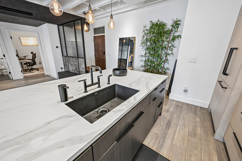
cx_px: 121
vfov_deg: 81.2
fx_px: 94
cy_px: 80
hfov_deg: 104.3
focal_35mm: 14
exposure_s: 1/15
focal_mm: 14
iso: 500
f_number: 8
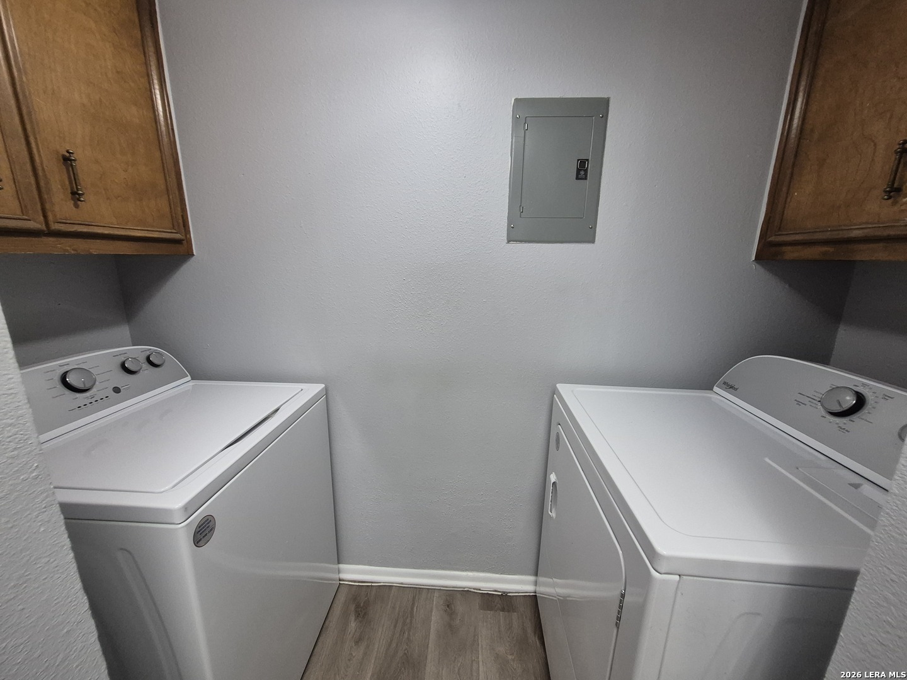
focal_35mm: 13
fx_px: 341
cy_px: 340
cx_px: 454
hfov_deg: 106.2
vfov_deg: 89.9
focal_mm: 1.74
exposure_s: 1/60
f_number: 2.2
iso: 250
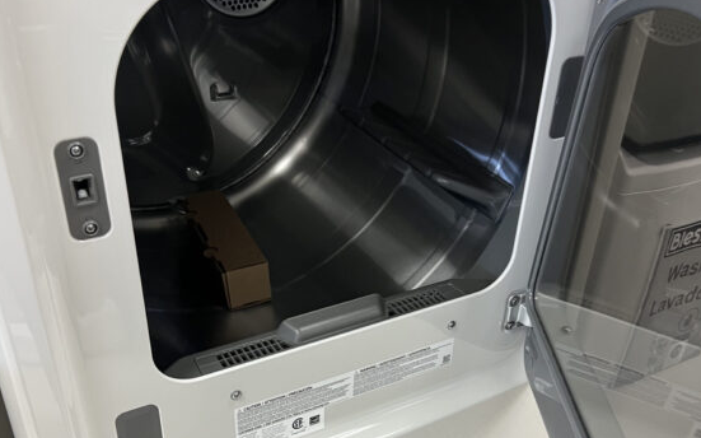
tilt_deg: -33.8
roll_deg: -3.9
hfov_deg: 49.3
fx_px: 764
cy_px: 309
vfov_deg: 31.6
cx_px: 347
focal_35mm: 40
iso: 100
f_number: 1.5
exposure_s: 1/44
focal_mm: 5.7
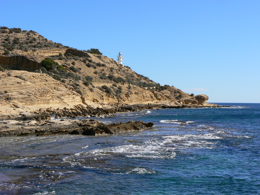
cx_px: 130
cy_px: 98
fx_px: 578
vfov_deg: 19.1
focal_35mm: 77
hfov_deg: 25.3
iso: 80
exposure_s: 1/500
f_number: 6.3
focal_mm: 12.9
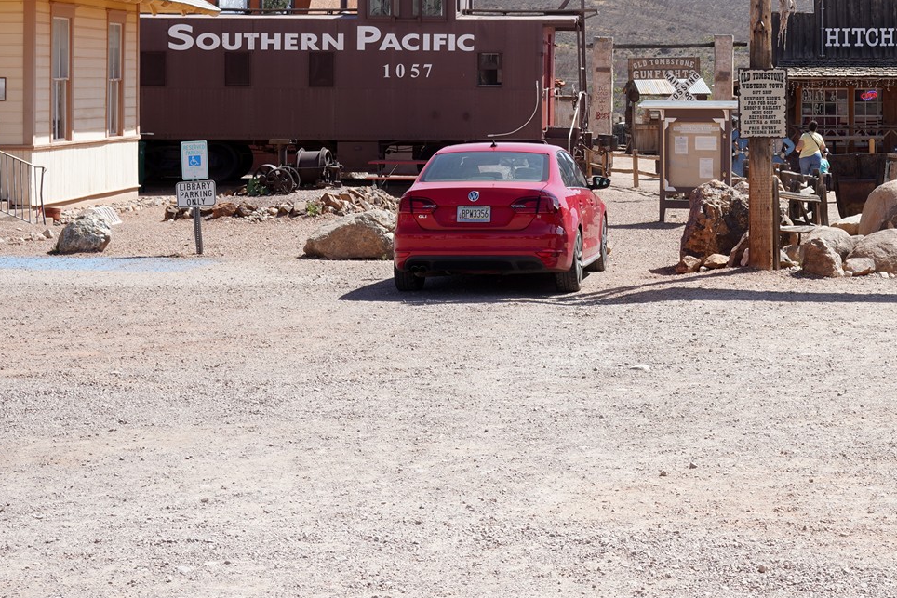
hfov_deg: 24.0
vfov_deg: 16.2
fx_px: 2068
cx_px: 756
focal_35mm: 83
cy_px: 51
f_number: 11
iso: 100
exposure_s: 1/100
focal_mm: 40
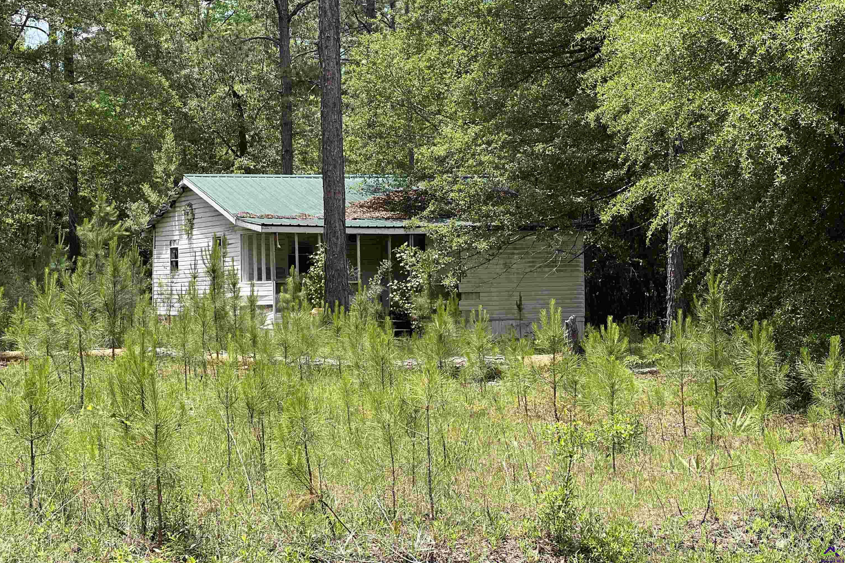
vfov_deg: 16.9
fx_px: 1901
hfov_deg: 25.1
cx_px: 421
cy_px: 249
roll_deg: +0.0
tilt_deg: +1.8
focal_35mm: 81
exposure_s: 1/182
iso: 25
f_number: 2.8
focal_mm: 9
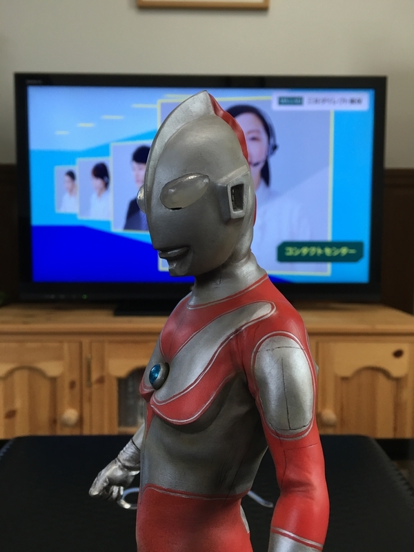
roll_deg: +1.1
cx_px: 207
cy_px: 276
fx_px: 462
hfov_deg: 48.2
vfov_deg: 61.7
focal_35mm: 29
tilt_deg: -3.7
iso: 40
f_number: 2.2
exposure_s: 1/30
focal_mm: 4.15
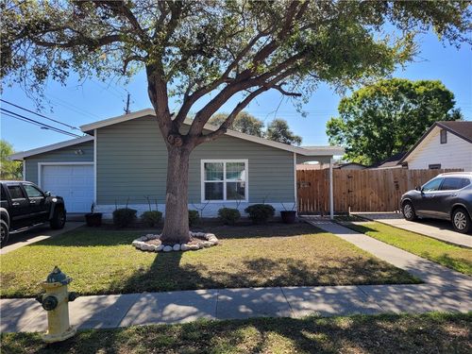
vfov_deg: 53.1
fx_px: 355
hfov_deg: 67.3
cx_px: 236
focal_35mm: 26
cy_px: 177
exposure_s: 1/1623
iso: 40
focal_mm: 5.4
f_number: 1.8
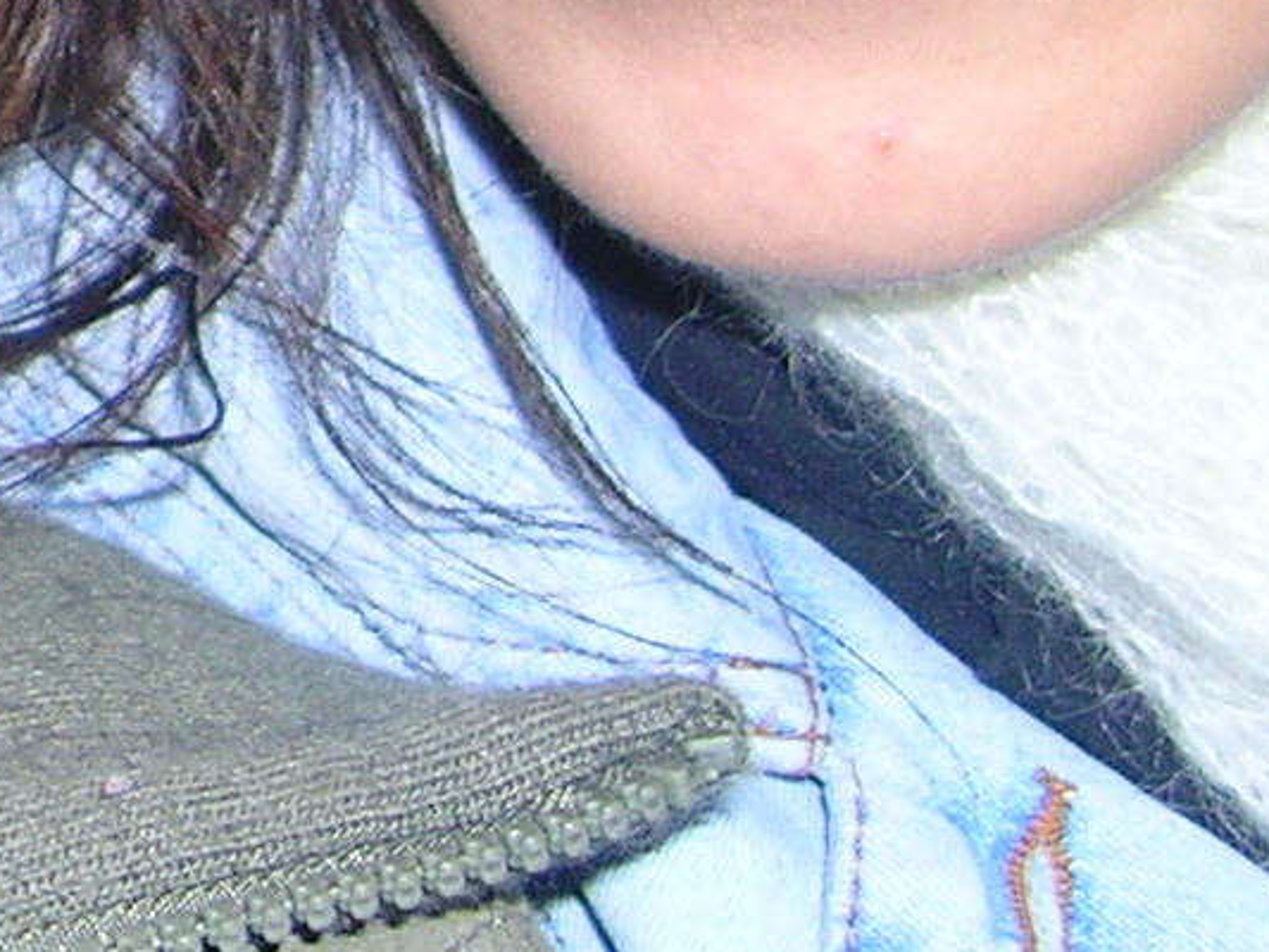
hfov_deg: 12.8
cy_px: -169
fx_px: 5353
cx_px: -605
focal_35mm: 146
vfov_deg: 10.0
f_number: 2.8
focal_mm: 5.8
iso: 50
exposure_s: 1/60.1
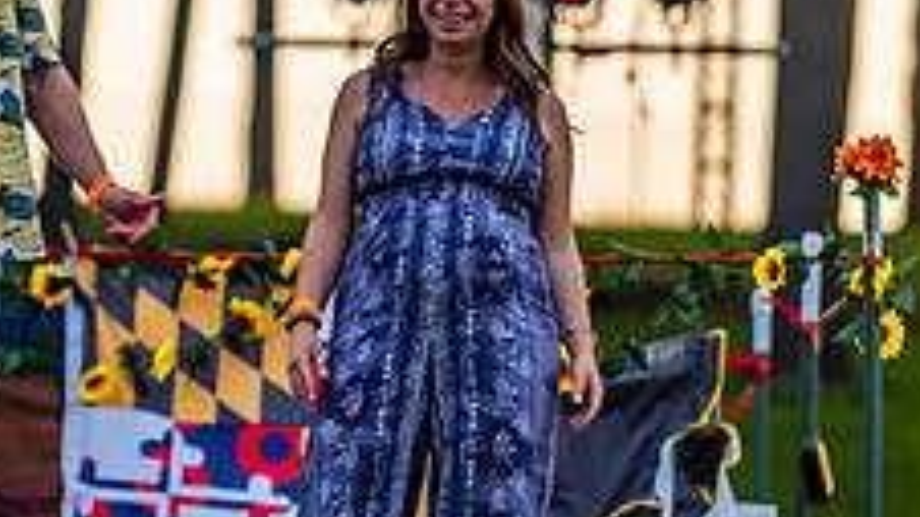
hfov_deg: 5.4
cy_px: -71
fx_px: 9829
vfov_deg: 3.0
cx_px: 521
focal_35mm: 403
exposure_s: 1/250
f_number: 2.8
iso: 500
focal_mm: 140
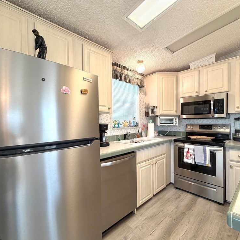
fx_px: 133
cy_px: 123
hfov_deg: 83.9
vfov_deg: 84.0
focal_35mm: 17
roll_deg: +0.5
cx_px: 125
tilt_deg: -1.1
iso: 160
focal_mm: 2.22
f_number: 2.2
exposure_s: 1/120
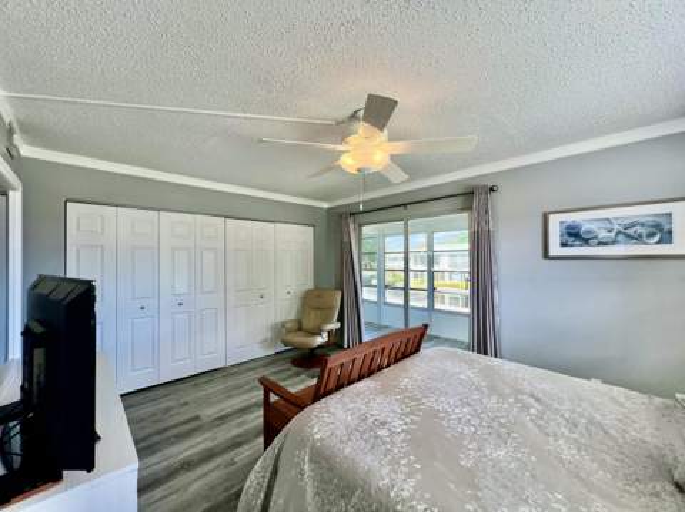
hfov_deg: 106.2
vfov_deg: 89.8
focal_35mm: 13
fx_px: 257
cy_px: 256
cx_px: 342
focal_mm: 1.57
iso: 64
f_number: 1.8
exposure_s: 1/120
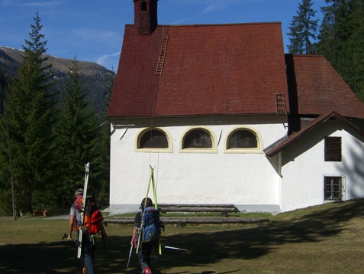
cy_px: 123
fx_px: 536
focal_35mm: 51
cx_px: 203
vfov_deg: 28.6
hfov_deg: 37.4
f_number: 8
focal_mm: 7.9
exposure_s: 1/250
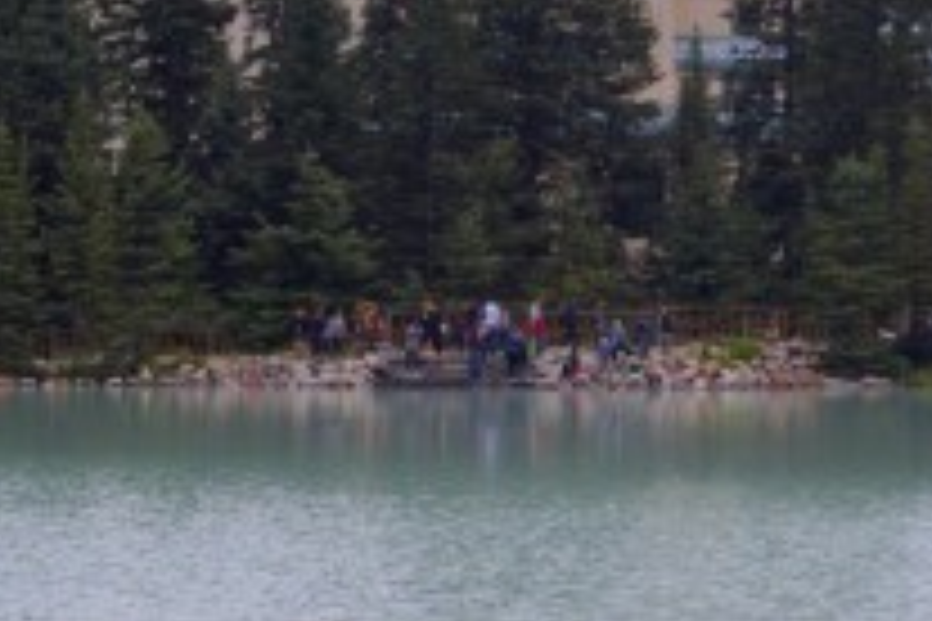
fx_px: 3754
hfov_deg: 14.1
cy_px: -119
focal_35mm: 145
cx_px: 617
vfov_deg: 9.3
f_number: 8
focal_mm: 40
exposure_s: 1/350
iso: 200
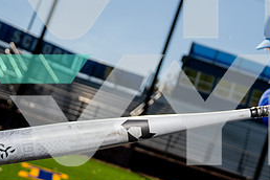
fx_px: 472
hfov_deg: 30.4
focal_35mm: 63
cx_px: 248
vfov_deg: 21.5
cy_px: 110
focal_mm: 28
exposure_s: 1/2000
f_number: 4
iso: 100
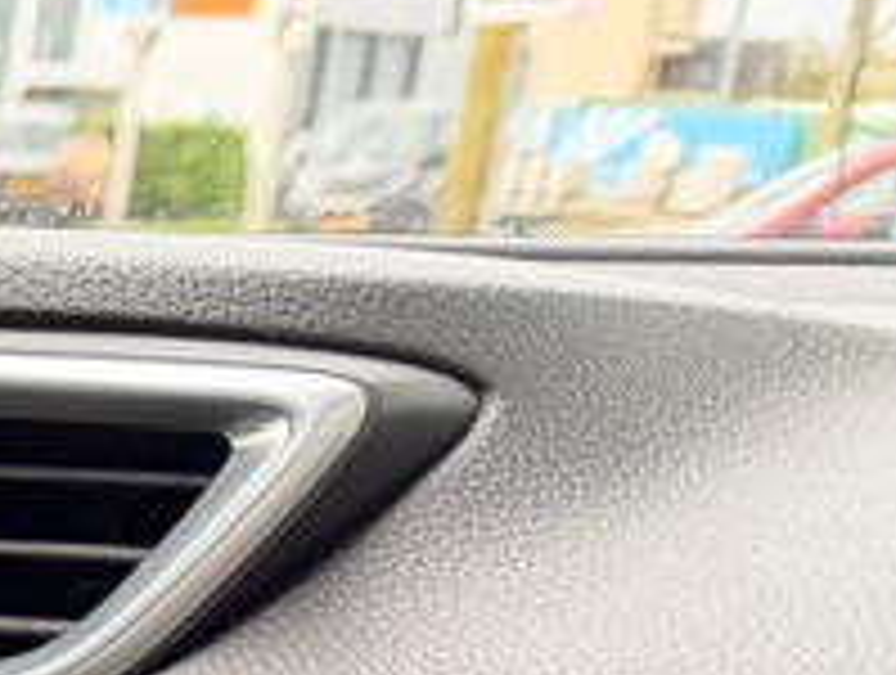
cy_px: 2088
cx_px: -1553
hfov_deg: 10.3
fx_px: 3993
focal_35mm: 154
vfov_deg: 8.1
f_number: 1.78
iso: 160
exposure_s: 1/121
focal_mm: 6.76
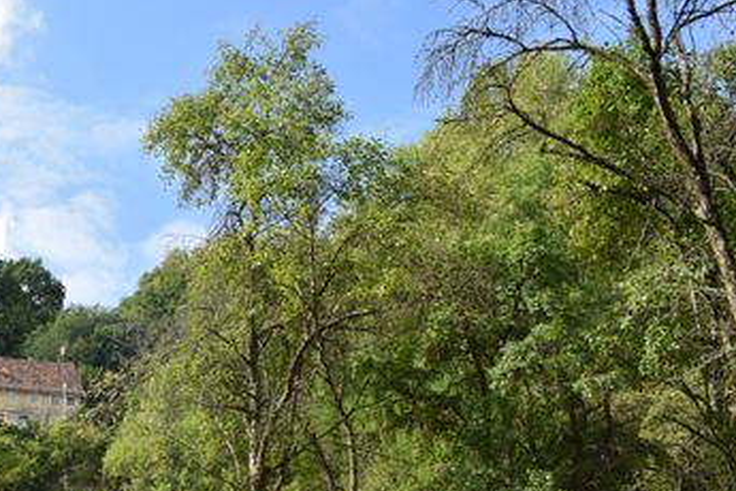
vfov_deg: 28.3
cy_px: 352
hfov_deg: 40.5
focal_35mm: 47
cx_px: 164
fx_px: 961
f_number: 9
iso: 100
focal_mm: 18
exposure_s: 1/200
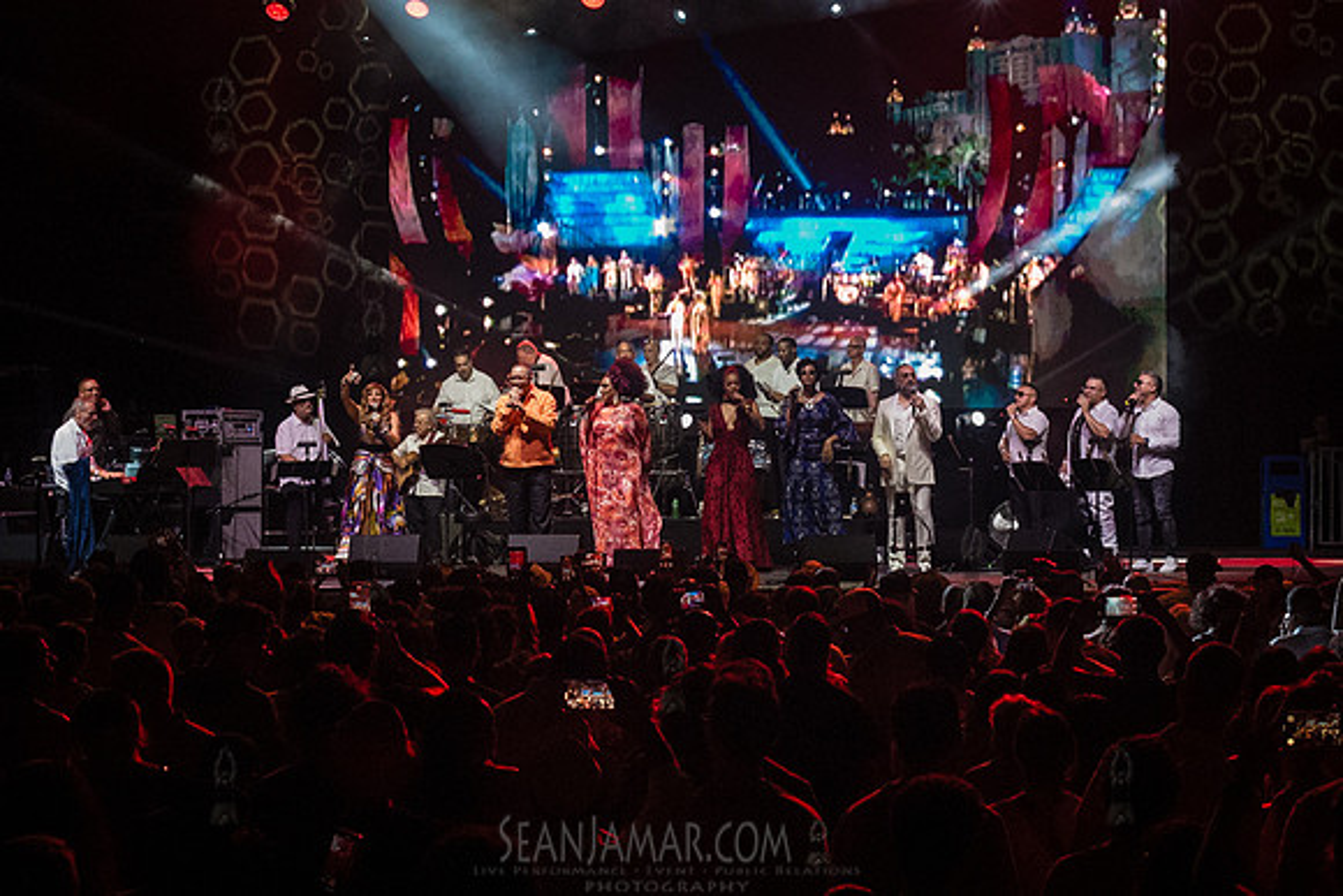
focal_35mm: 84
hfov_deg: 24.3
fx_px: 3122
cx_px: 734
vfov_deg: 16.3
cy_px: 448
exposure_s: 1/500
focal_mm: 35
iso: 5000
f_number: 5
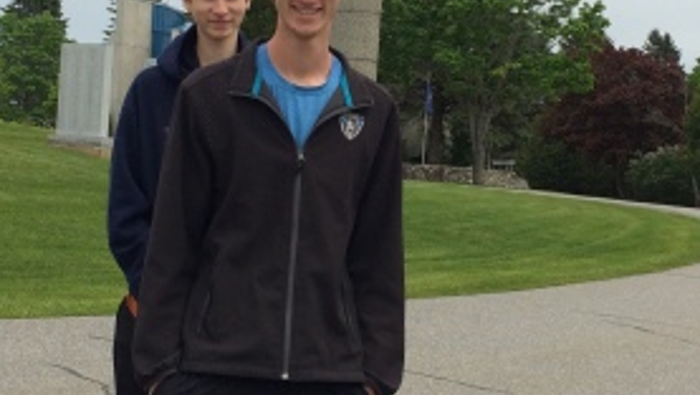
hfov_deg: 29.0
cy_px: 86
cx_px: 361
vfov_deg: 16.4
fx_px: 1355
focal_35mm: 73
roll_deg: -1.5
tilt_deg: +0.7
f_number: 2.2
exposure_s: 1/2564
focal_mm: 4.15
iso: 32
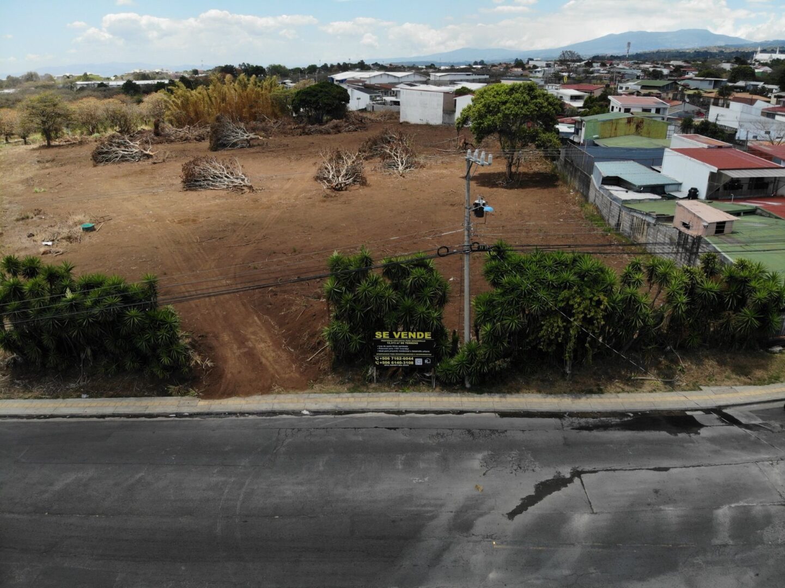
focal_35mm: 24
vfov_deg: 56.8
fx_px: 544
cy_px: 294
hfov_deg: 71.6
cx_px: 392
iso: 100
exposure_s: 1/852
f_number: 2.8
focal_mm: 4.5
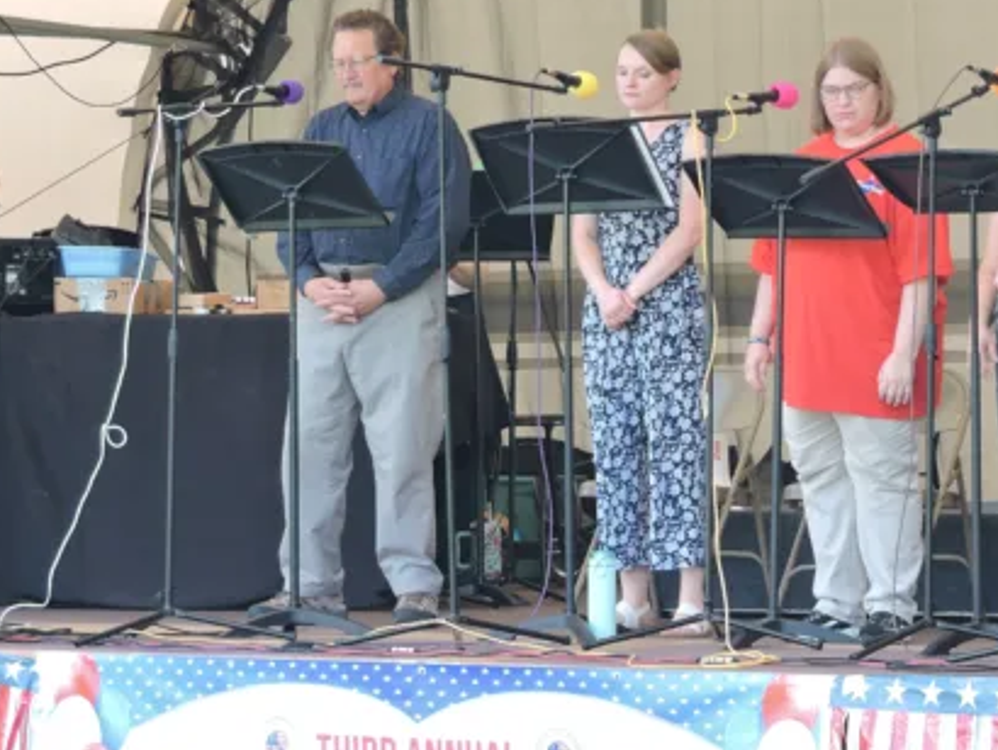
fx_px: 5625
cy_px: 251
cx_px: 775
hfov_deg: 10.1
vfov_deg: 7.6
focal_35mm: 195
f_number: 4.2
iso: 125
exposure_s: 1/100
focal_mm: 21.4
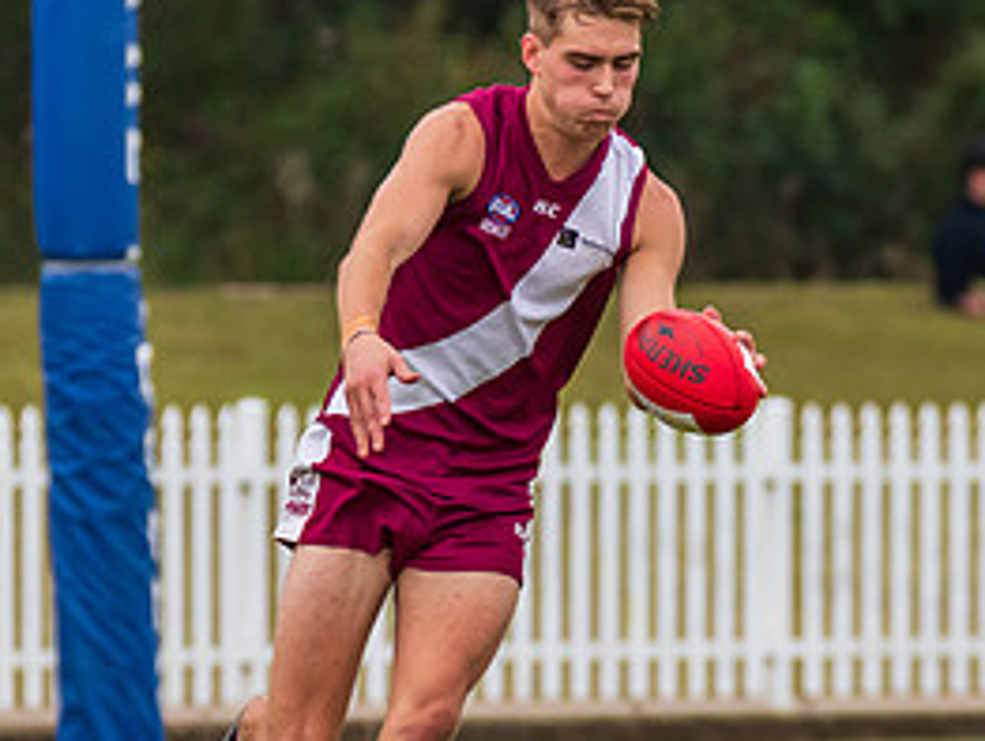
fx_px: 27313
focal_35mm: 959
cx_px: 621
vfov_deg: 1.6
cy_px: 522
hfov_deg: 2.1
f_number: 6
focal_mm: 320
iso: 1000
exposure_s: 1/1250
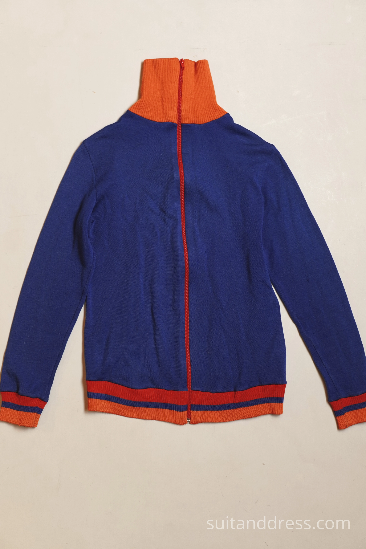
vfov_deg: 41.1
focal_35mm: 48
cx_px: 183
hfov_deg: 28.1
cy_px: 274
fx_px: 732
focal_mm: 32
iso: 400
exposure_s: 1/50
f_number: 5.6
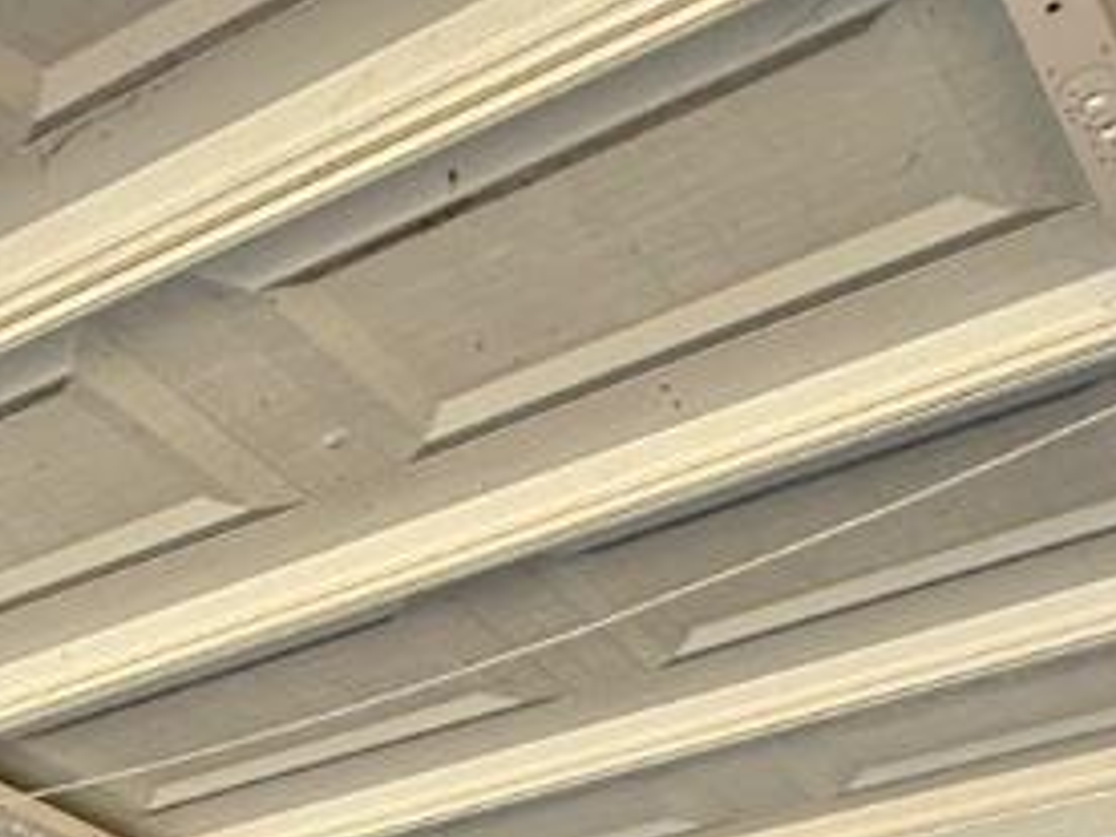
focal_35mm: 76
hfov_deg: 24.4
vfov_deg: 13.8
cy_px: 2012
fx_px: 2450
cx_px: -12
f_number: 2.2
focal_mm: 2.22
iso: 200
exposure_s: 1/99
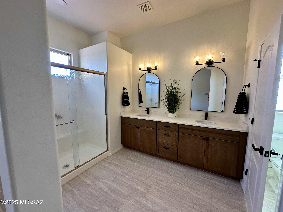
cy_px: 106
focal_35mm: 14
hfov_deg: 102.1
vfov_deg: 85.7
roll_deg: -0.3
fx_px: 114
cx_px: 142
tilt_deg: -5.9
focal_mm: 2.22
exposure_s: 1/120
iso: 100
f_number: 2.2
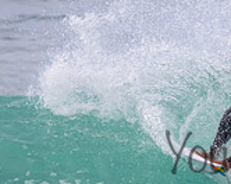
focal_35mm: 2630
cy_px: 140
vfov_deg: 0.6
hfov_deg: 0.7
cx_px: 309
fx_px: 17938
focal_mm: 800
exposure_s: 1/2000
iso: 1100
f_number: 11
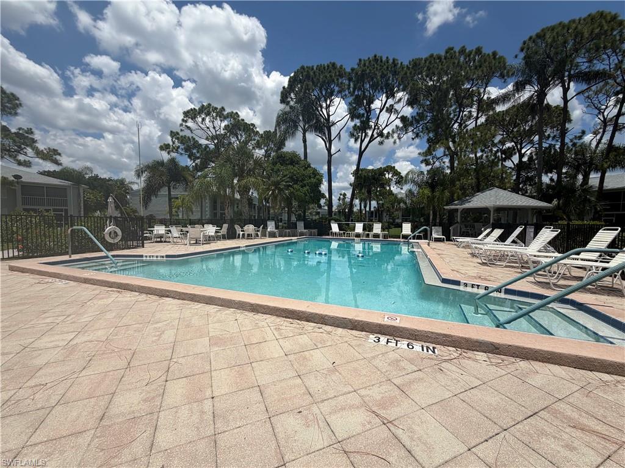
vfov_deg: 85.7
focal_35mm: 14
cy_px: 234
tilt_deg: -2.8
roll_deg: -0.7
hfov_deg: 102.1
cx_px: 312
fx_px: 253
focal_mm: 2.22
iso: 20
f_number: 2.2
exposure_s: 1/1901
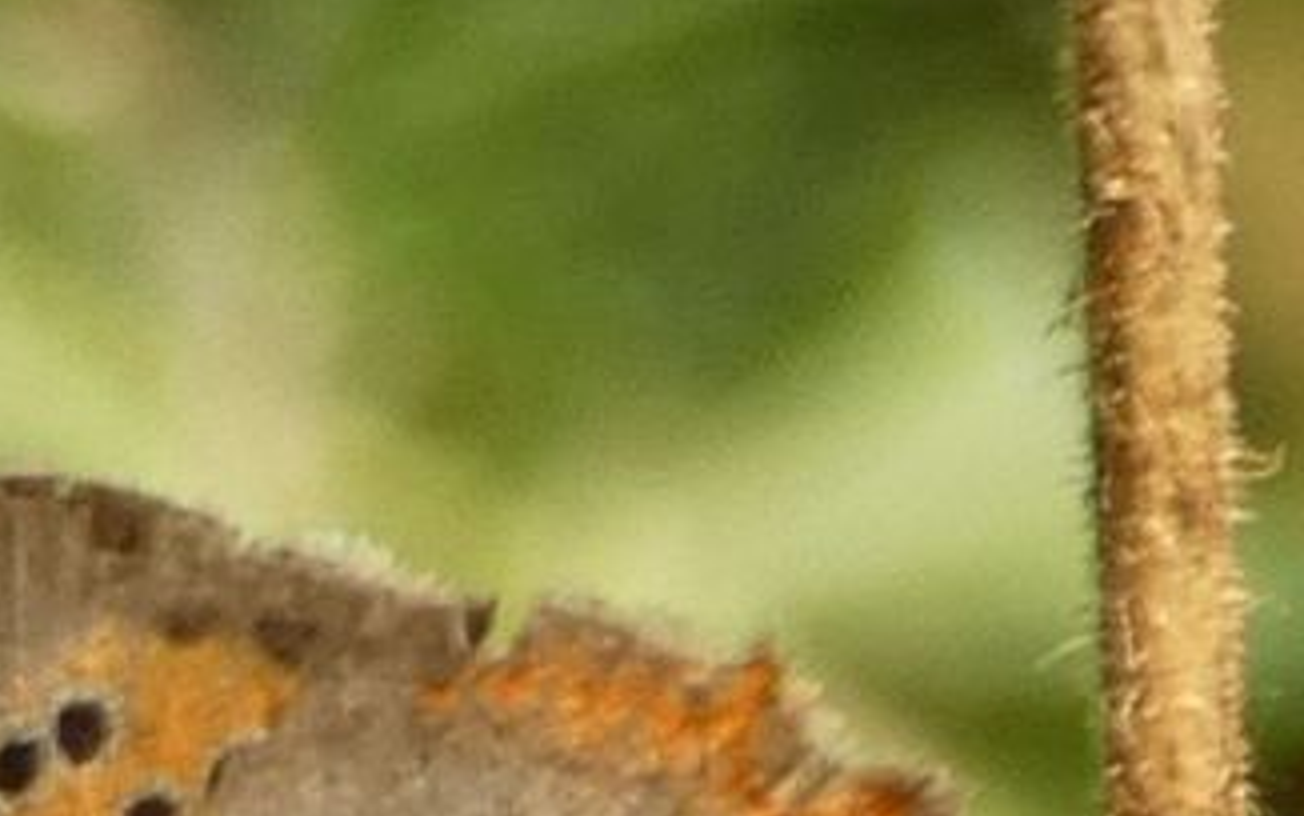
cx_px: 774
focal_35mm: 655
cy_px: 1176
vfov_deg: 2.0
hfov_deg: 3.2
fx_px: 23286
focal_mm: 42.3
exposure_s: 1/80
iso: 80
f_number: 5.5
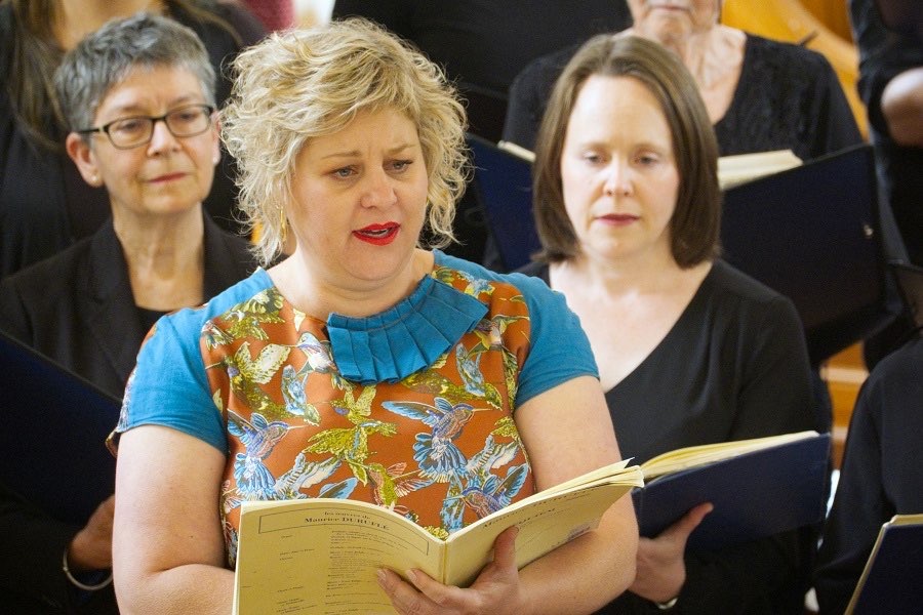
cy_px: 308
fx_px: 15382
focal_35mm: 600
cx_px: 462
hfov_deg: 3.4
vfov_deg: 2.3
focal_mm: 400
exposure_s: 1/100
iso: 8000
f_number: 6.4
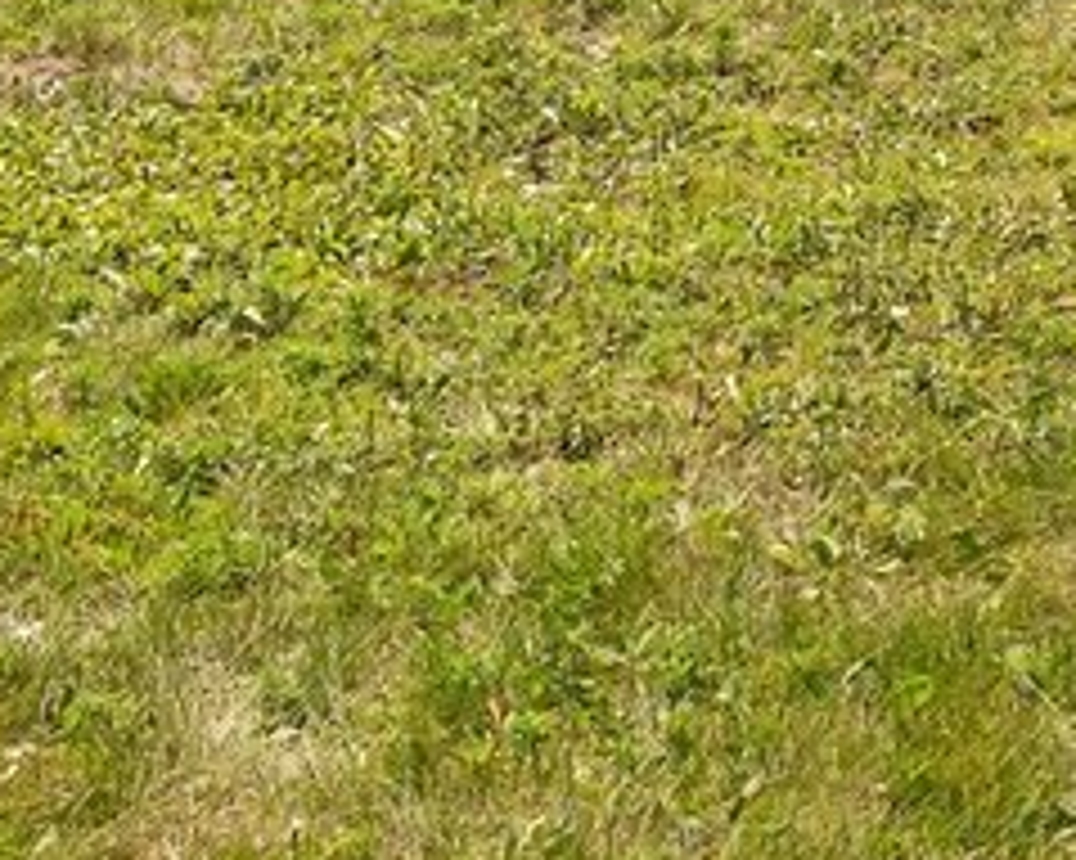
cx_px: 1956
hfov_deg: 12.5
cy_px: -806
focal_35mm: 140
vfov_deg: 10.2
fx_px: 4457
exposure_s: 1/1000
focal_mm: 22
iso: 500
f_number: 9
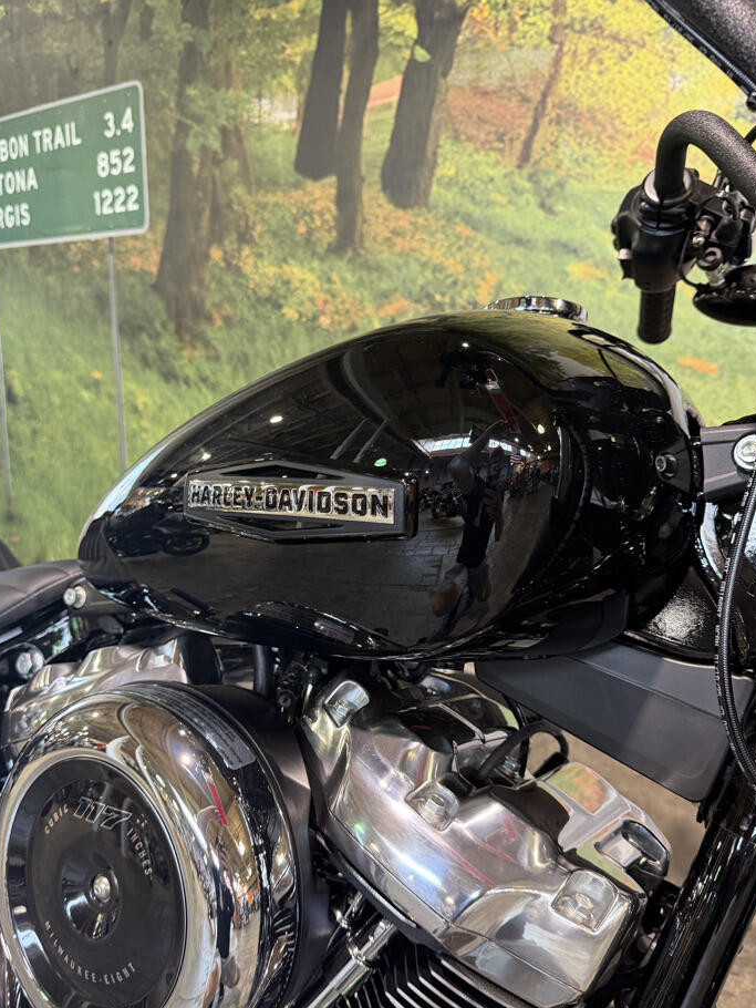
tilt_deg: -11.4
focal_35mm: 27
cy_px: 566
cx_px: 345
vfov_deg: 65.1
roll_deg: -1.3
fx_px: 786
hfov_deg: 51.3
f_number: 1.78
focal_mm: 6.76
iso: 320
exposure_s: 1/60
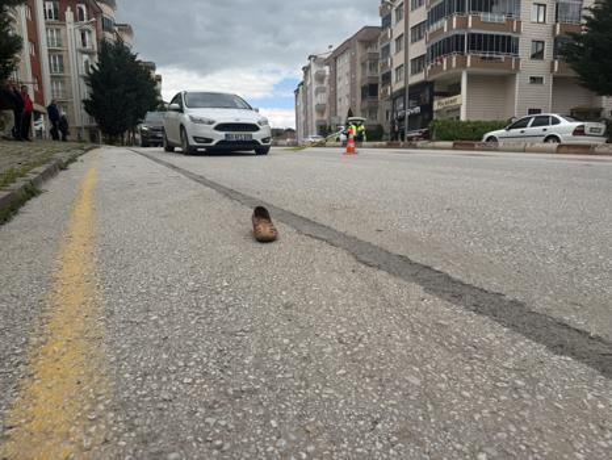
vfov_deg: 56.9
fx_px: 425
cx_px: 306
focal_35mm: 24
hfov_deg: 71.6
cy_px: 230
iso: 80
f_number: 1.78
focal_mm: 6.76
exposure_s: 1/3279
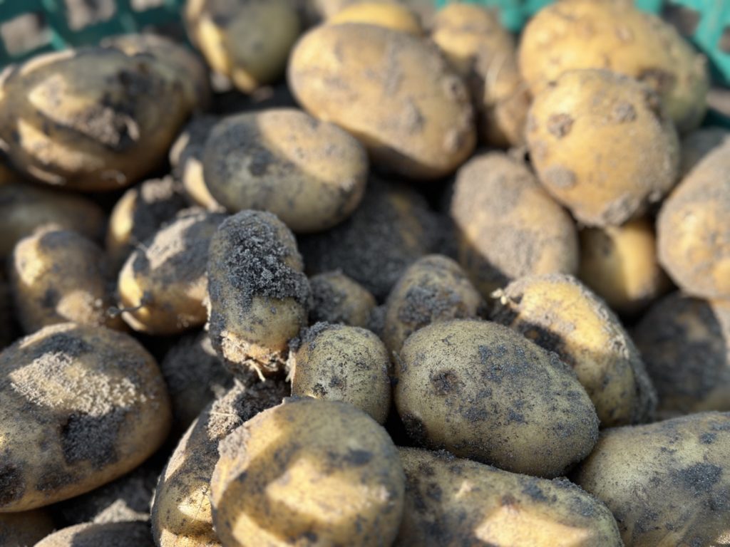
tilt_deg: -53.6
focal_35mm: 48
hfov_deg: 39.7
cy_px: 274
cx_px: 365
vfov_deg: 30.3
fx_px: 1012
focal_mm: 6.86
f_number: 1.78
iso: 80
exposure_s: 1/1541
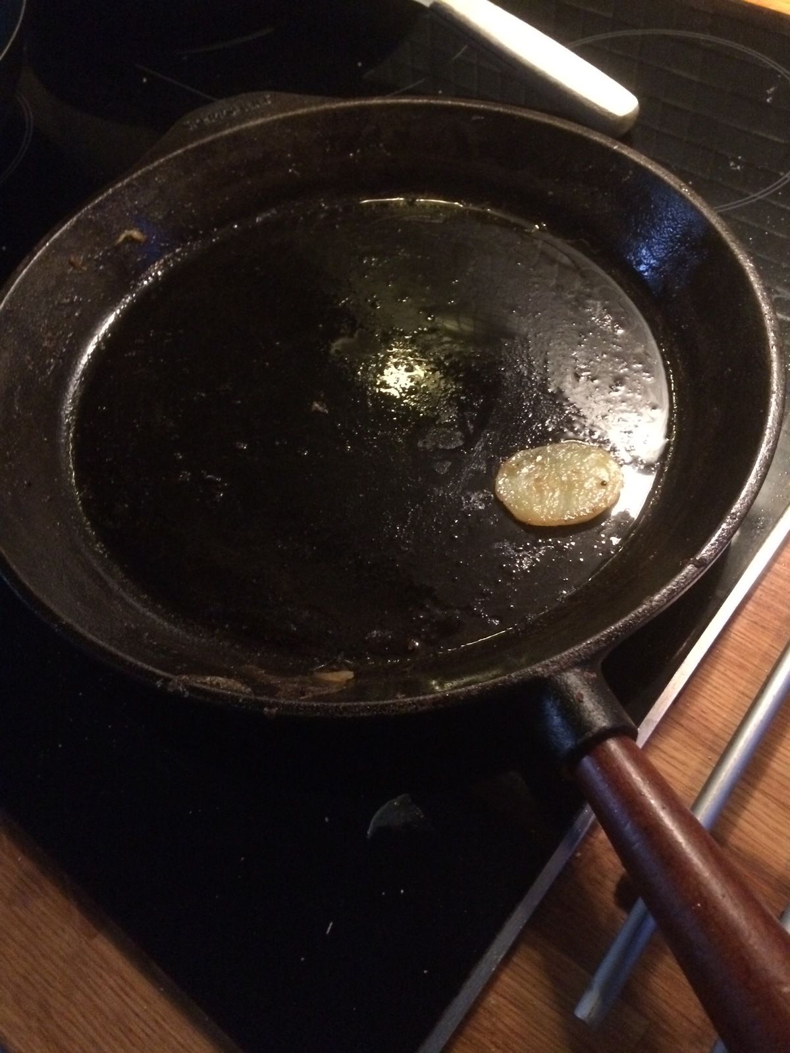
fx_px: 882
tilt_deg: -56.8
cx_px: 395
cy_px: 526
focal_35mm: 29
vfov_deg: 61.7
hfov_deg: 48.2
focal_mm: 4.15
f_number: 2.2
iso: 500
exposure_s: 1/17
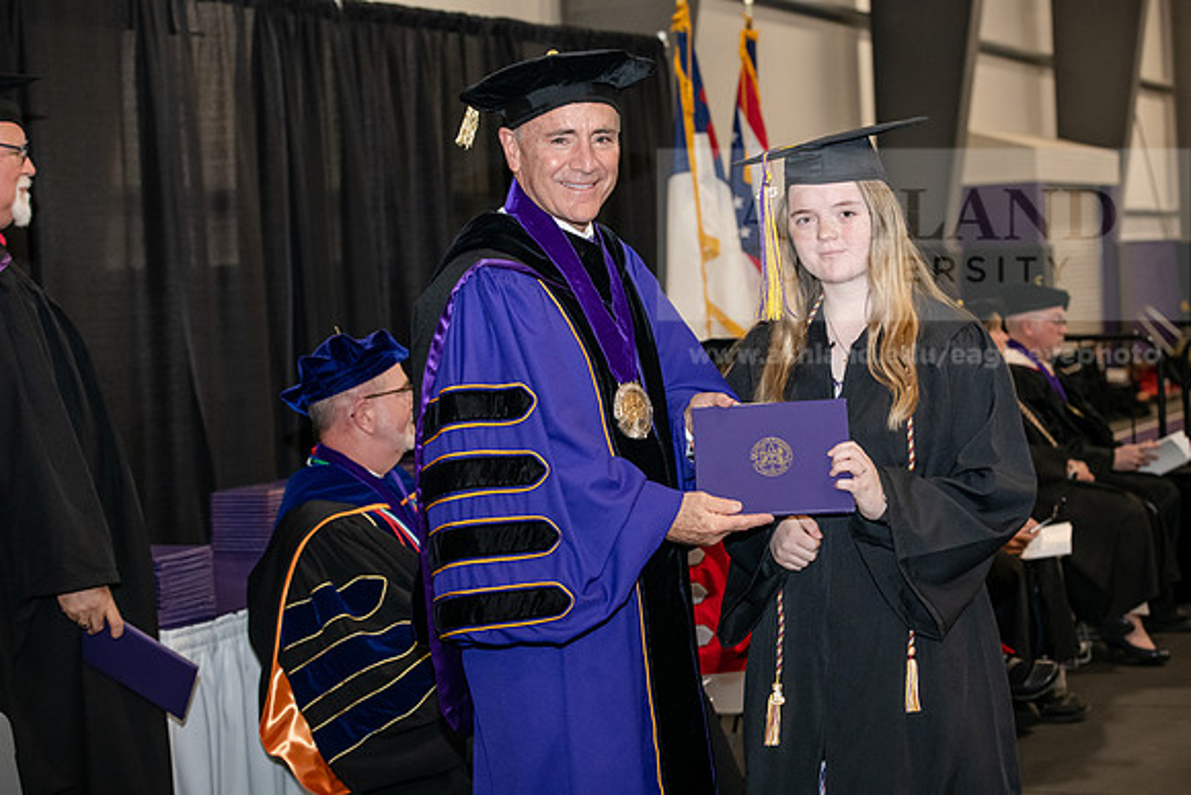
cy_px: 398
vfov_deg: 19.5
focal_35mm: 70
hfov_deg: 28.8
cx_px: 596
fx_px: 2316
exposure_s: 1/200
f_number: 5
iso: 2500
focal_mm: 70
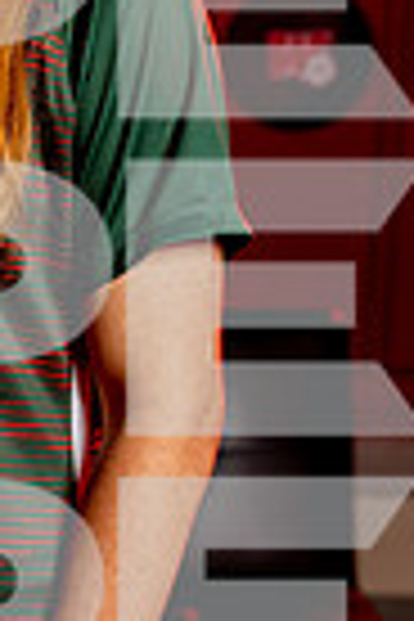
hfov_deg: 7.9
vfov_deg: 12.1
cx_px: -238
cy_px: 302
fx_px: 2932
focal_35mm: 170
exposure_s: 1/250
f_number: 4.5
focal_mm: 52
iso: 160
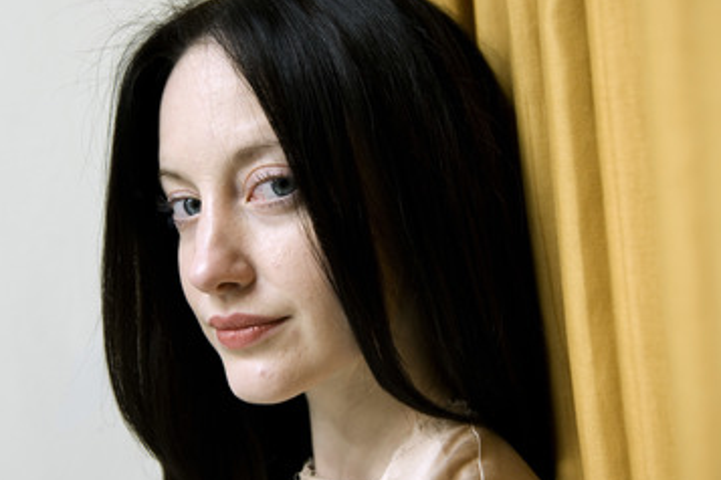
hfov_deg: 37.4
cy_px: 214
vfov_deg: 25.5
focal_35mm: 53
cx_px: 287
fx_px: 1061
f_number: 4
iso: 800
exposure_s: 1/200
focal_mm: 42
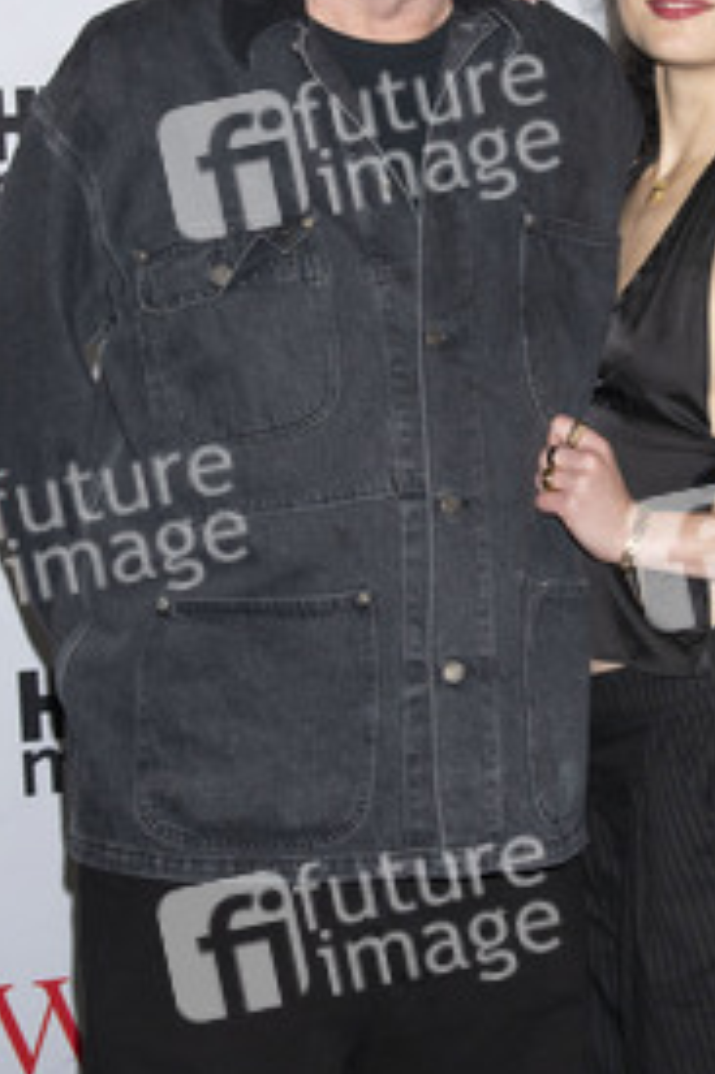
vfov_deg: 38.4
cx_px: 473
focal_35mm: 51
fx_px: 1521
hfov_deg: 26.3
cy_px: 344
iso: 640
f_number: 5.6
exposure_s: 1/200
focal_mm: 35
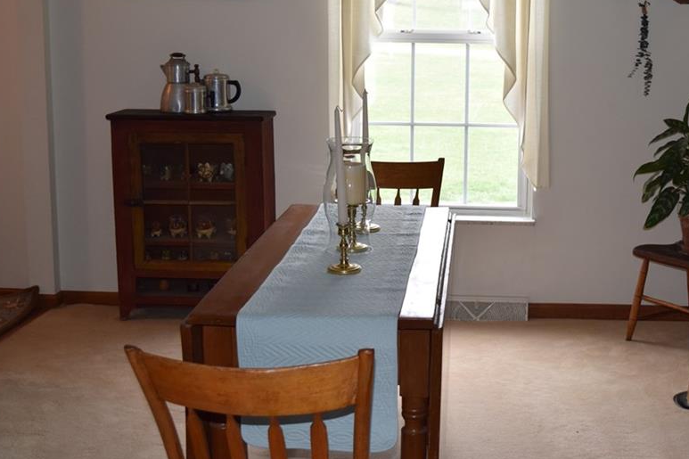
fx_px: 1027
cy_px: 168
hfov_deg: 36.8
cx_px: 445
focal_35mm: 54
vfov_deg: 25.1
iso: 800
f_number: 5
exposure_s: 1/100
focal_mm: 27
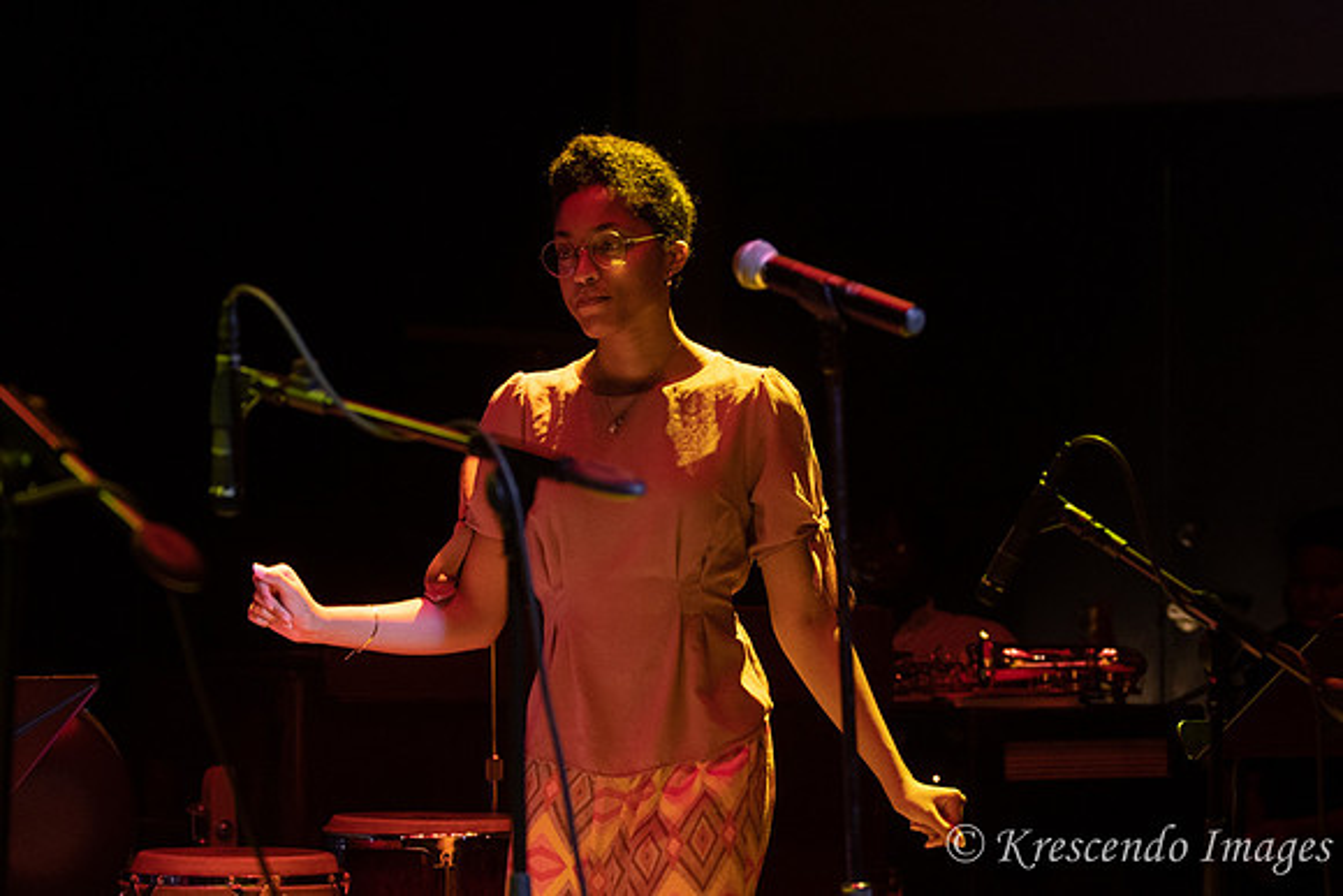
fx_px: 4538
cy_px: 497
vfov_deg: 11.3
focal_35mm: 122
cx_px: 717
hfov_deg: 16.8
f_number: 2.8
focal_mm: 70
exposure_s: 1/200
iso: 1600
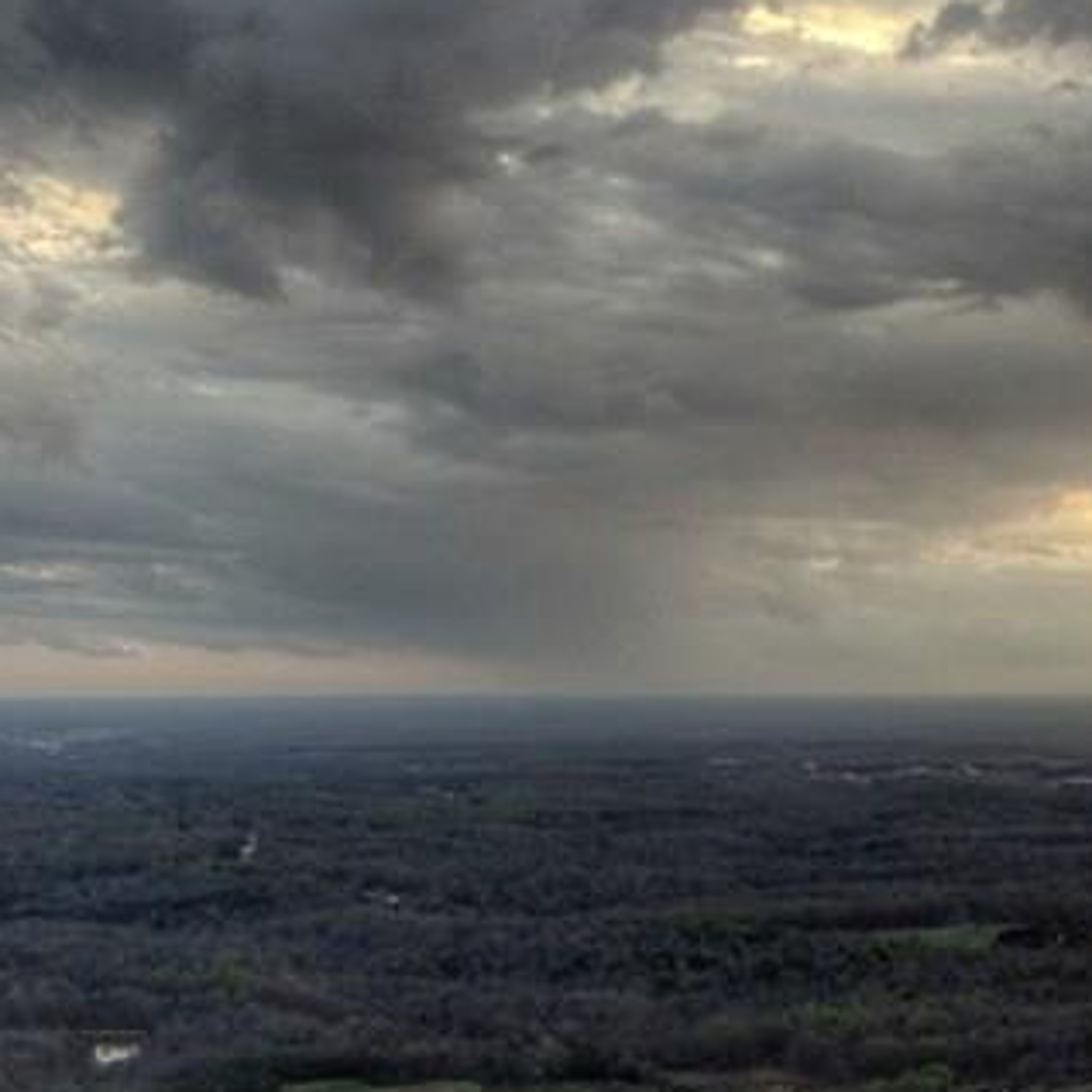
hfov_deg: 27.9
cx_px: 1140
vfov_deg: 27.7
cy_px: 1168
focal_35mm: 57
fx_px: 2034
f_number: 2.8
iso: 101
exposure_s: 1/100
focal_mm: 3.61
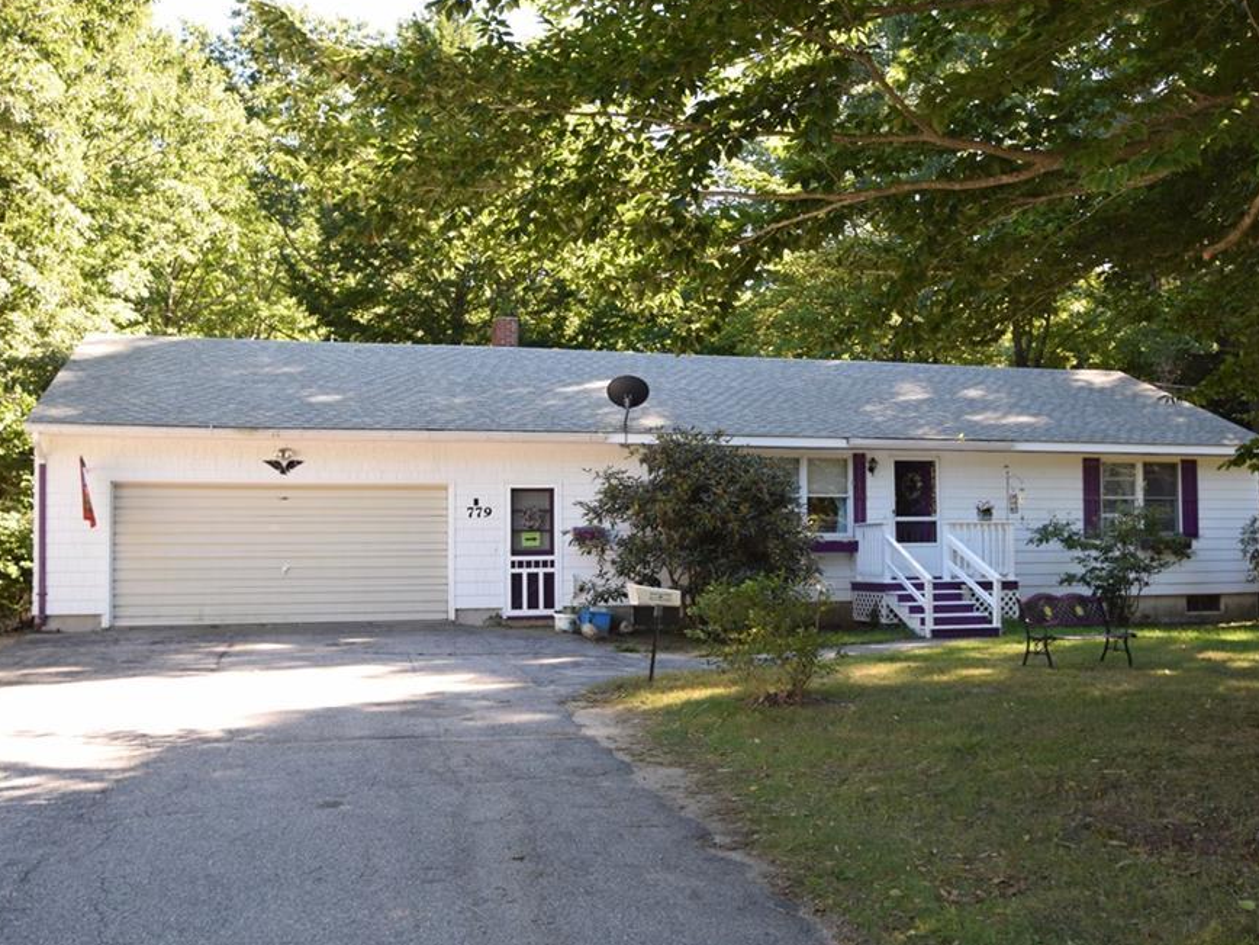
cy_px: 475
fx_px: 1237
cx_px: 709
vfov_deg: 41.8
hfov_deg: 53.8
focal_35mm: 34
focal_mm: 20
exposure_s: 1/160
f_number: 6.3
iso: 400
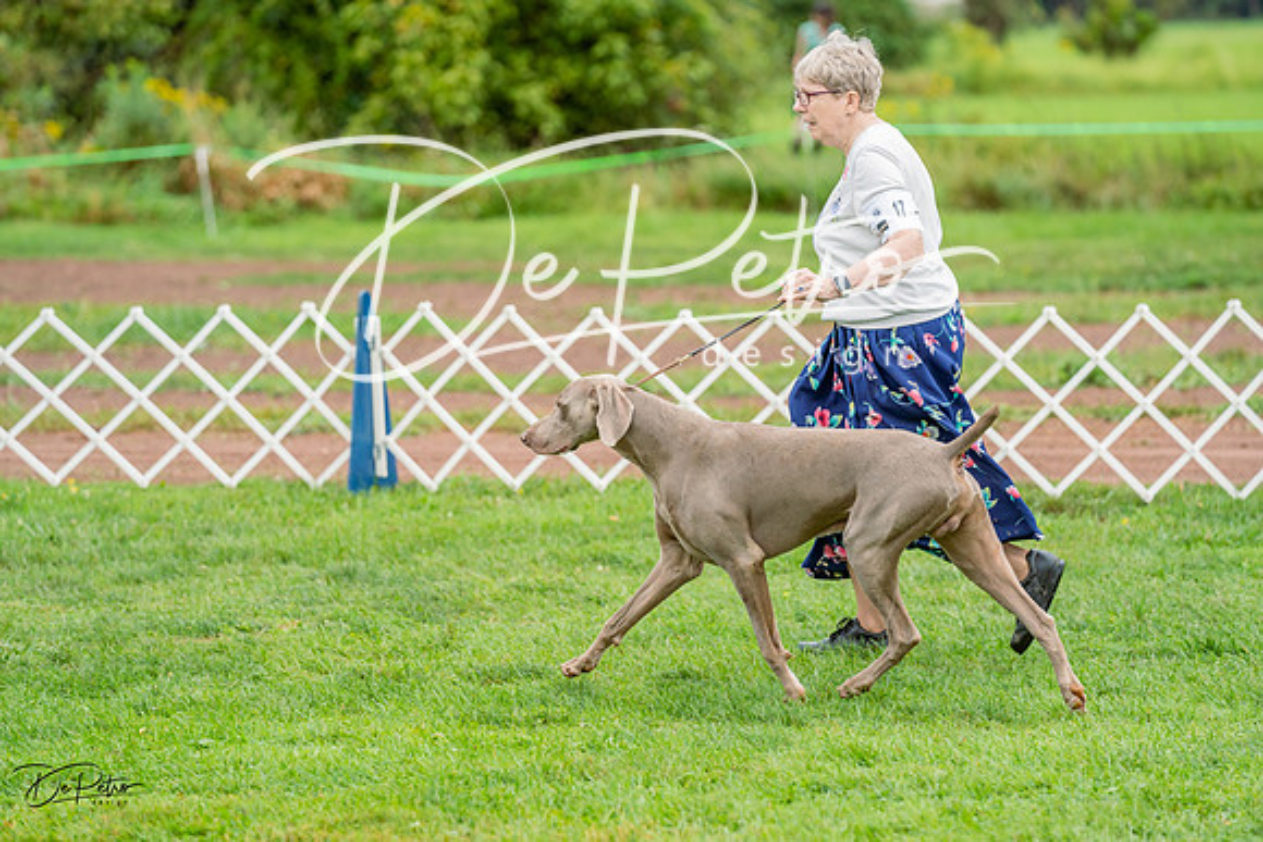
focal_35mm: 176
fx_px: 6176
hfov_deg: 11.7
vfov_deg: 7.8
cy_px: 421
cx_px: 632
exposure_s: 1/1250
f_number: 4
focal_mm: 176
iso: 640
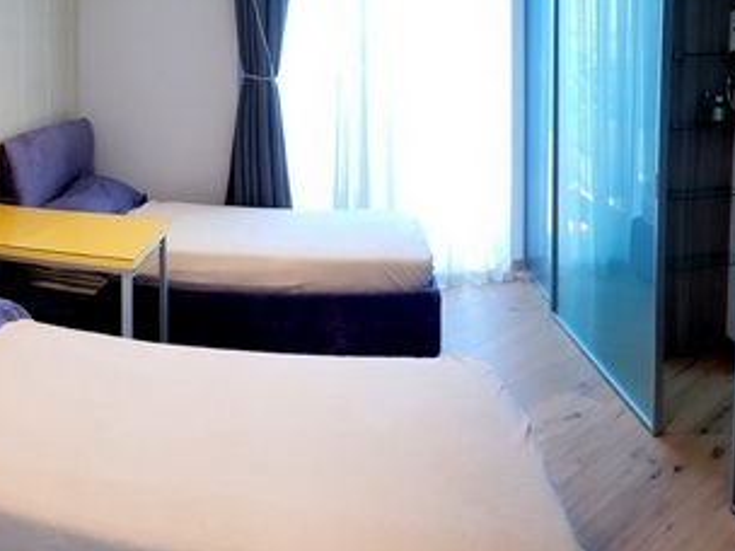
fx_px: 871
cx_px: 249
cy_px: 175
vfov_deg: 34.7
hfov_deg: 45.1
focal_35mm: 41
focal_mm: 4.3
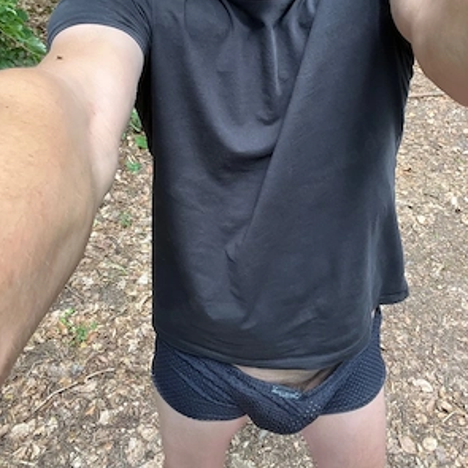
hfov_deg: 46.0
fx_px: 551
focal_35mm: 36
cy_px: 176
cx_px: 233
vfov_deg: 45.7
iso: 160
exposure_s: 1/60
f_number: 2.2
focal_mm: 2.71
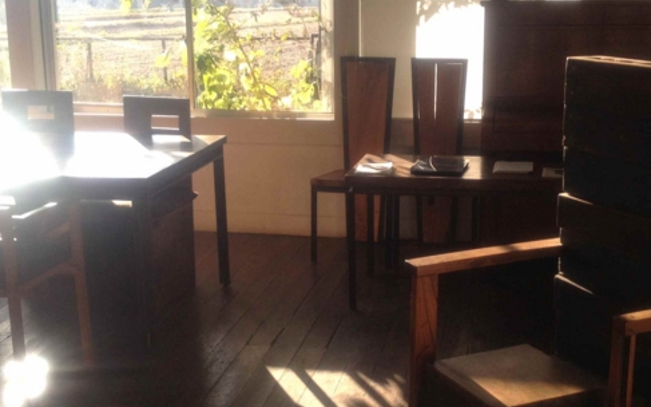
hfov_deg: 33.4
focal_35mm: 61
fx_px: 1082
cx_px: 386
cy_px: 229
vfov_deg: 21.3
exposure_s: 1/223
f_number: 2.4
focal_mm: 4.28
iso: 64
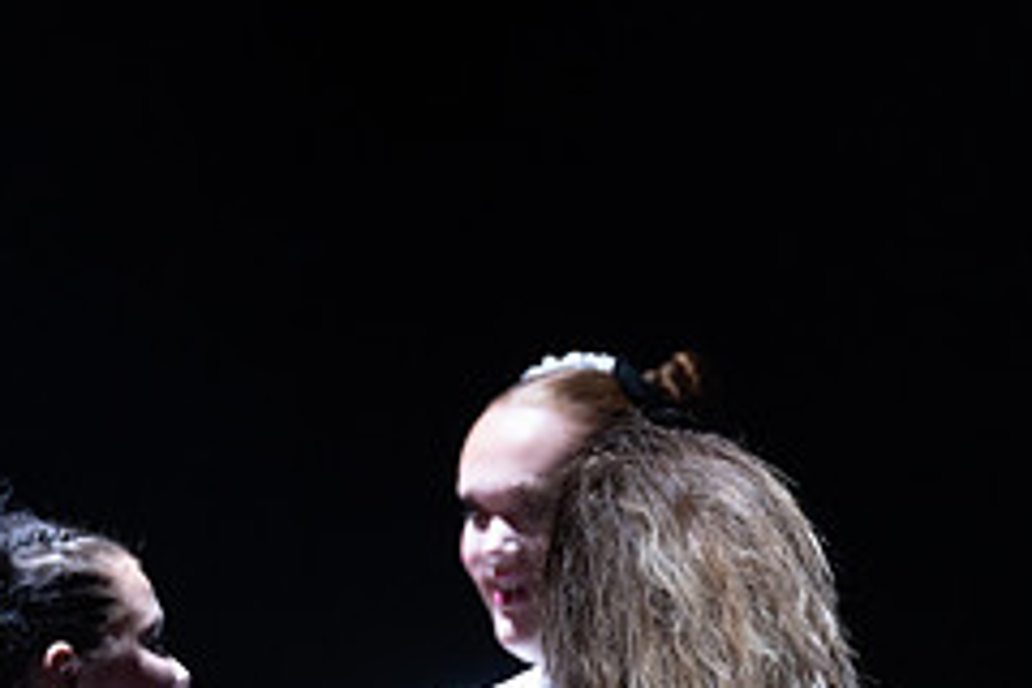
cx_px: 331
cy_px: 789
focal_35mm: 483
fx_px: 13845
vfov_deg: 2.8
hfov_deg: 4.3
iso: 2000
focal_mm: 200
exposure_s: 1/250
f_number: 2.8
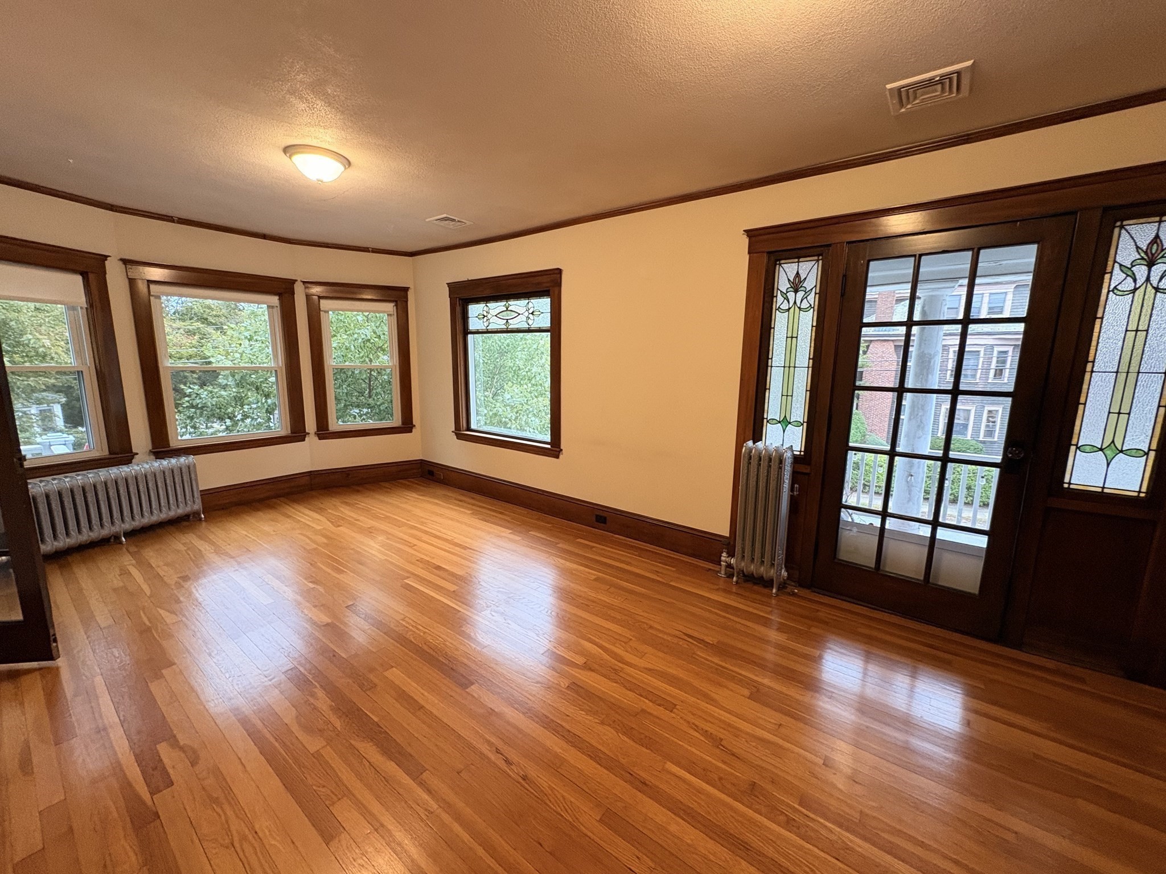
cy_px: 437
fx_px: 472
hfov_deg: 102.1
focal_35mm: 14
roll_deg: -0.2
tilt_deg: -8.2
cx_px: 583
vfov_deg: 85.7
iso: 320
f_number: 2.2
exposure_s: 1/60
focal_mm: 2.22
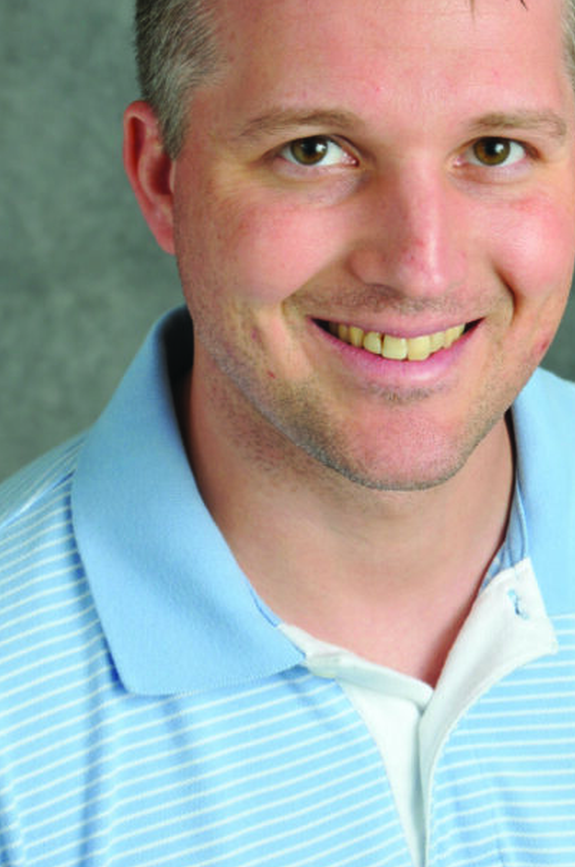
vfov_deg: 14.3
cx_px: 354
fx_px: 3462
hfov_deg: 9.5
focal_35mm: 144
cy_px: 369
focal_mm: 50
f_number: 6.3
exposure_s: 1/250
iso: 200
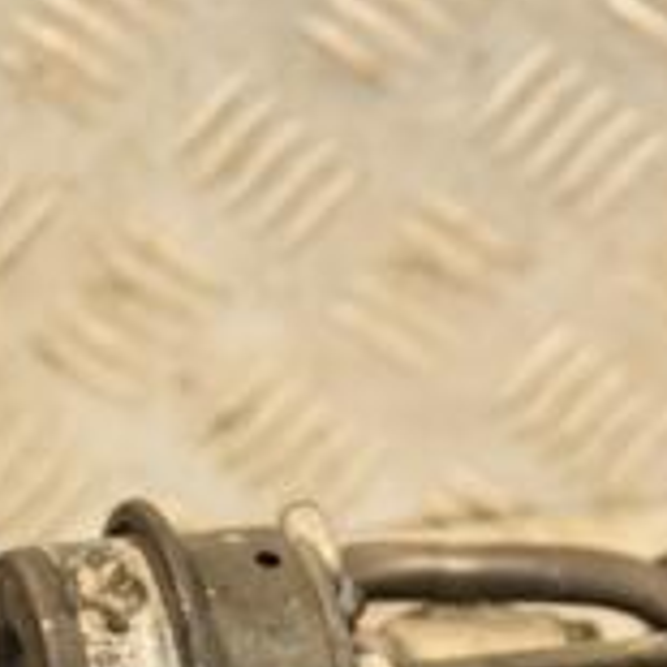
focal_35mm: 256
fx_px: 5581
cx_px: 818
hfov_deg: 6.8
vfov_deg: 6.8
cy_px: 826
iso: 800
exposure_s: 1/100
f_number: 5
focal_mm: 52
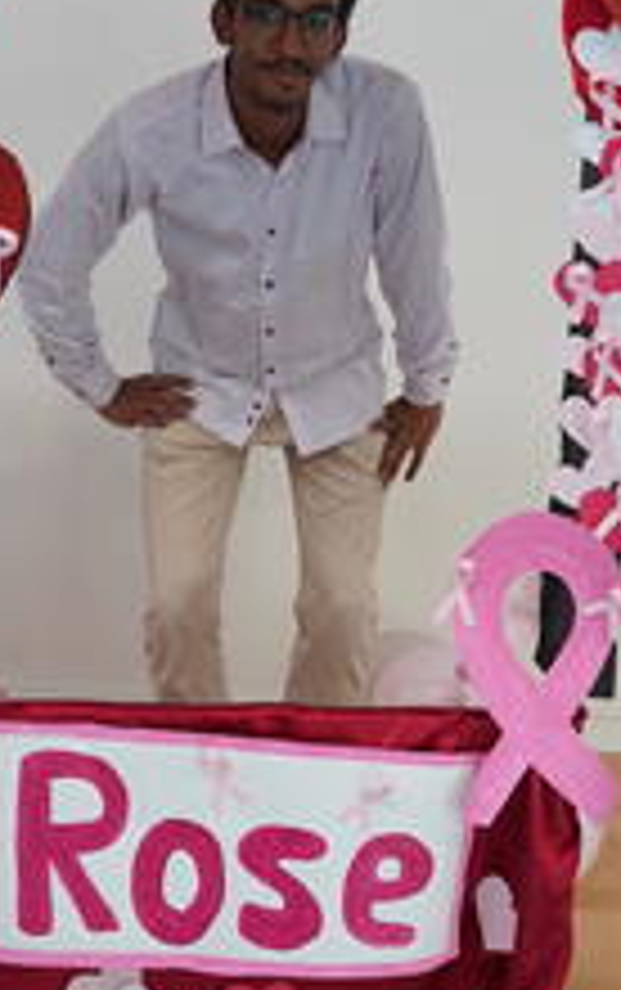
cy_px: 266
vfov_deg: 31.6
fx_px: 1722
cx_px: 263
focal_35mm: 64
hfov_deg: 20.4
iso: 1600
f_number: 4
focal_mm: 34.4
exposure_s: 1/160
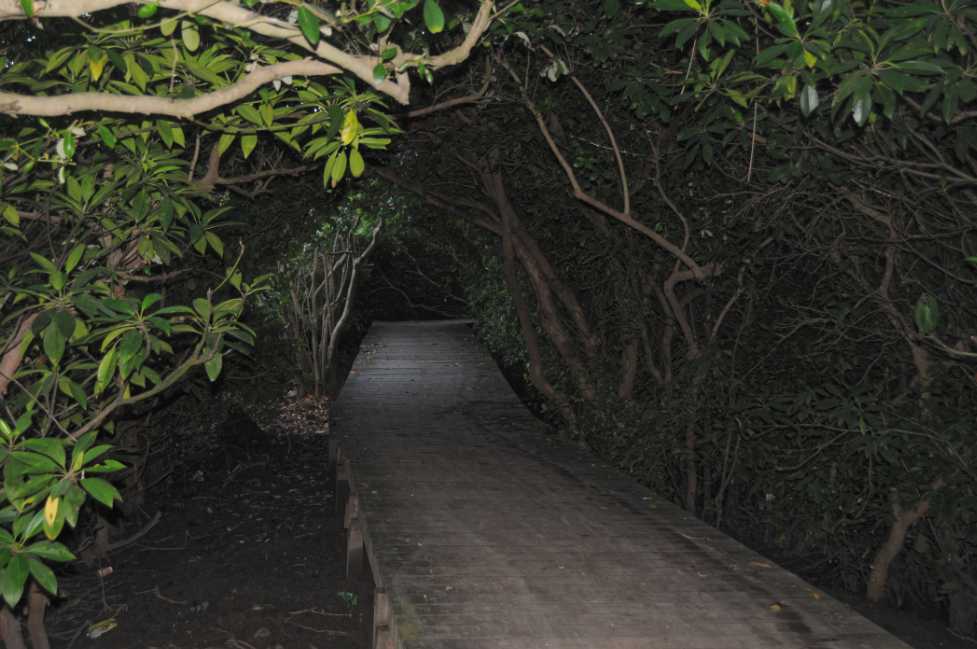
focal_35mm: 43
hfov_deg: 45.5
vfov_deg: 31.1
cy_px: 324
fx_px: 1166
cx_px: 487
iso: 320
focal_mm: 28
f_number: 4
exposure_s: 1/125
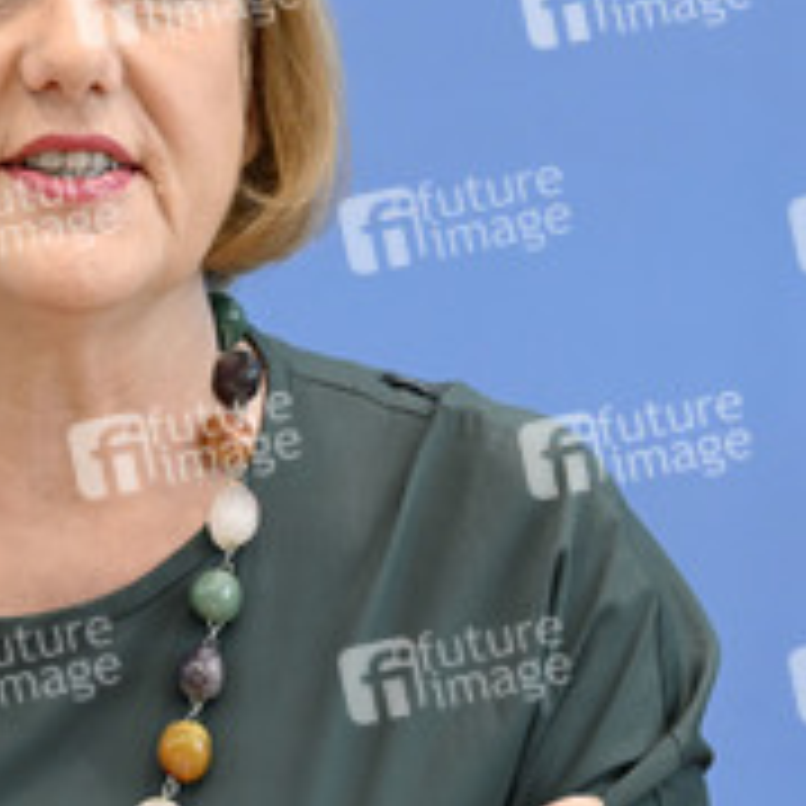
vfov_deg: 7.3
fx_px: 6296
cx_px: 65
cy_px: 333
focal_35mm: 239
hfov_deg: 7.3
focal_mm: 112
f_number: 5.6
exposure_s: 1/500
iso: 3200
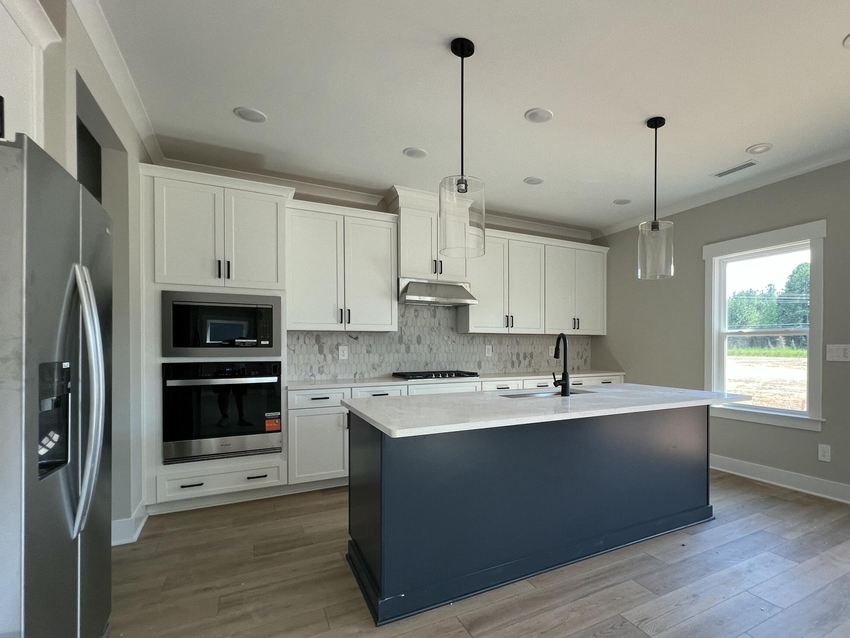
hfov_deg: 89.5
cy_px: 354
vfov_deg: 74.5
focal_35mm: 17
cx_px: 522
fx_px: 417
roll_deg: +0.0
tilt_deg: +0.2
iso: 64
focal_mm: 1.57
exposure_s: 1/99
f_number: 1.8
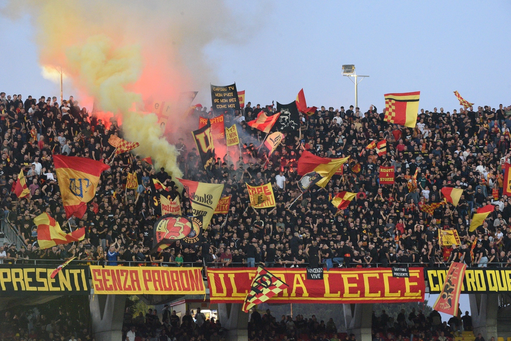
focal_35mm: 135
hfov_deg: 15.2
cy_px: 170
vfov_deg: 10.2
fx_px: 1917
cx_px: 256
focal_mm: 135
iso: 12800
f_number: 13
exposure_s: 1/125
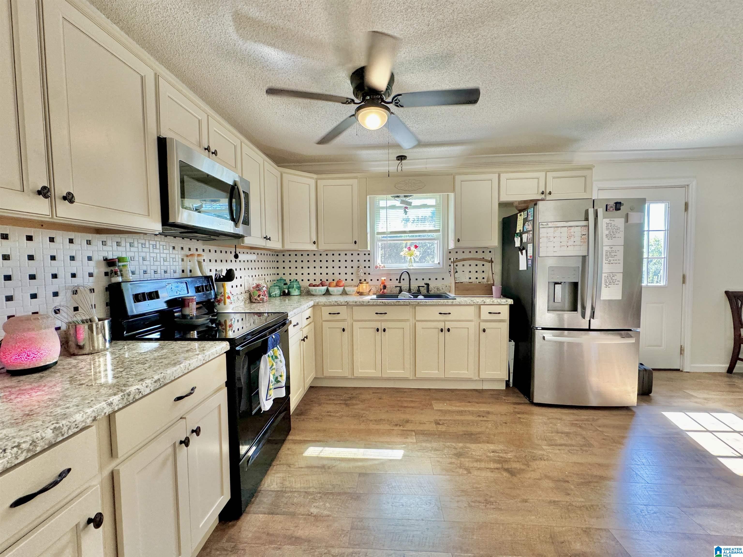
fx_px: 300
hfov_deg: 102.1
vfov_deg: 85.7
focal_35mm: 14
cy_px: 278
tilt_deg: -3.3
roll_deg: +0.5
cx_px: 372
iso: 200
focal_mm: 2.22
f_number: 2.2
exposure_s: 1/120
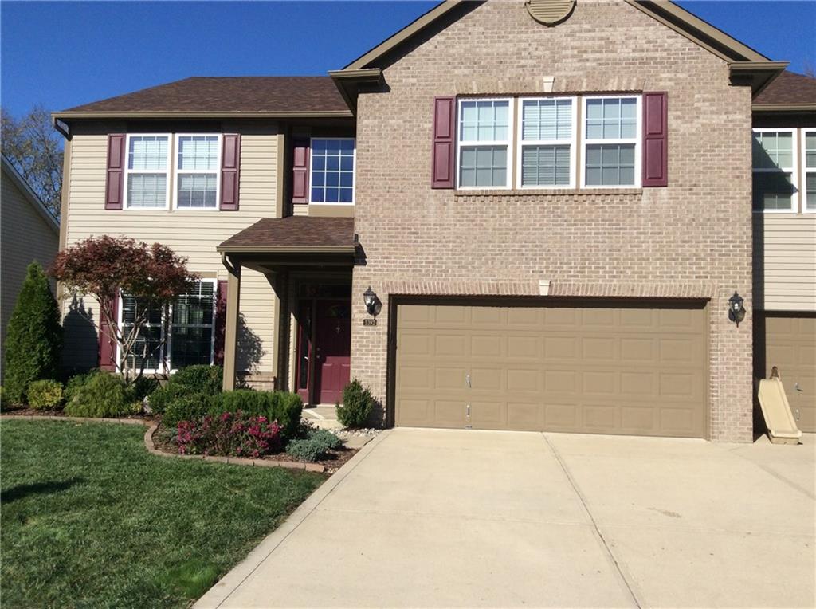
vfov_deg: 44.0
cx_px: 408
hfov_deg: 56.9
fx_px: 753
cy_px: 304
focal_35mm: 32
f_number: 2.4
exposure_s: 1/1972
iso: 32
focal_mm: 3.3
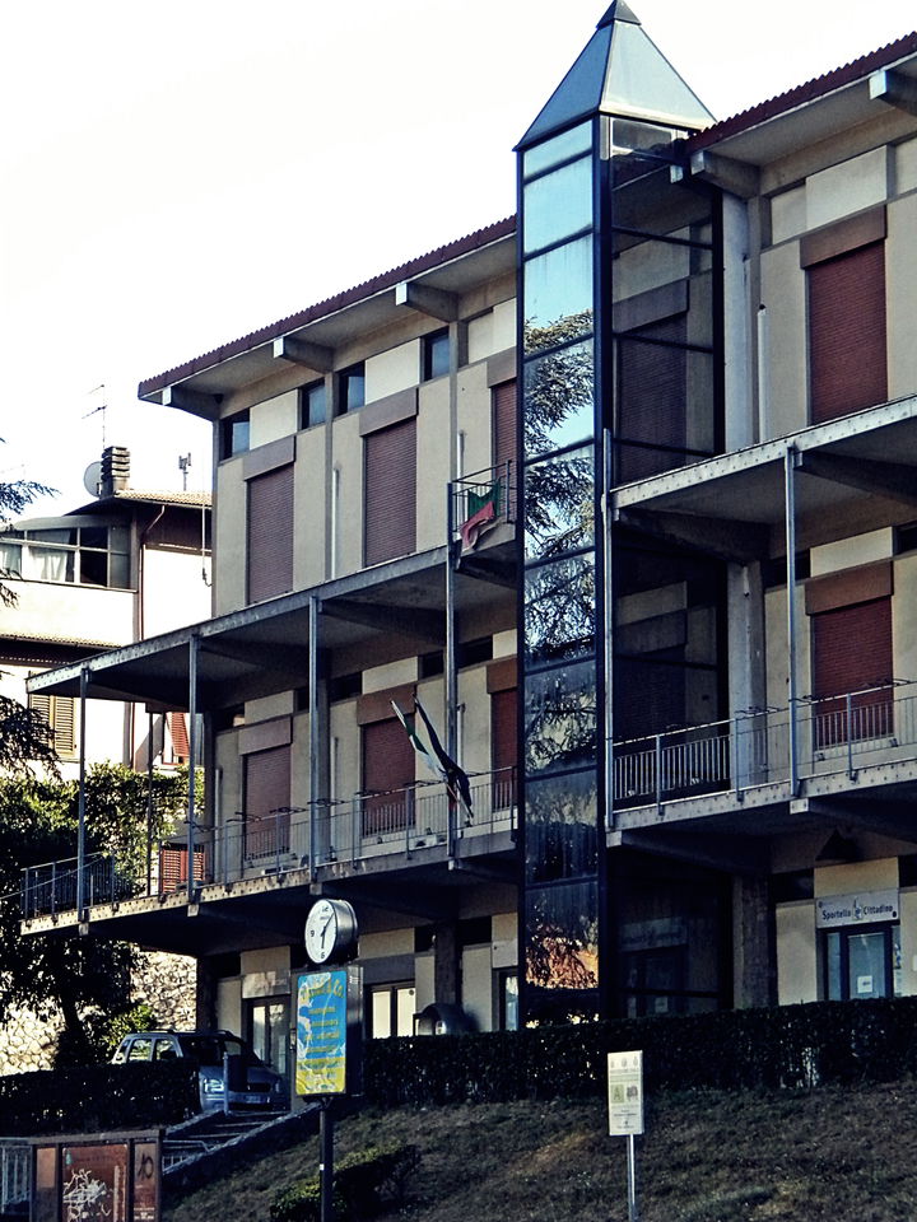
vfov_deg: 20.4
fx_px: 3391
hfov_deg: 15.4
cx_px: 458
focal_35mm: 96
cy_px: 611
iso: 400
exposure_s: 1/442
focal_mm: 17.3
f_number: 5.7
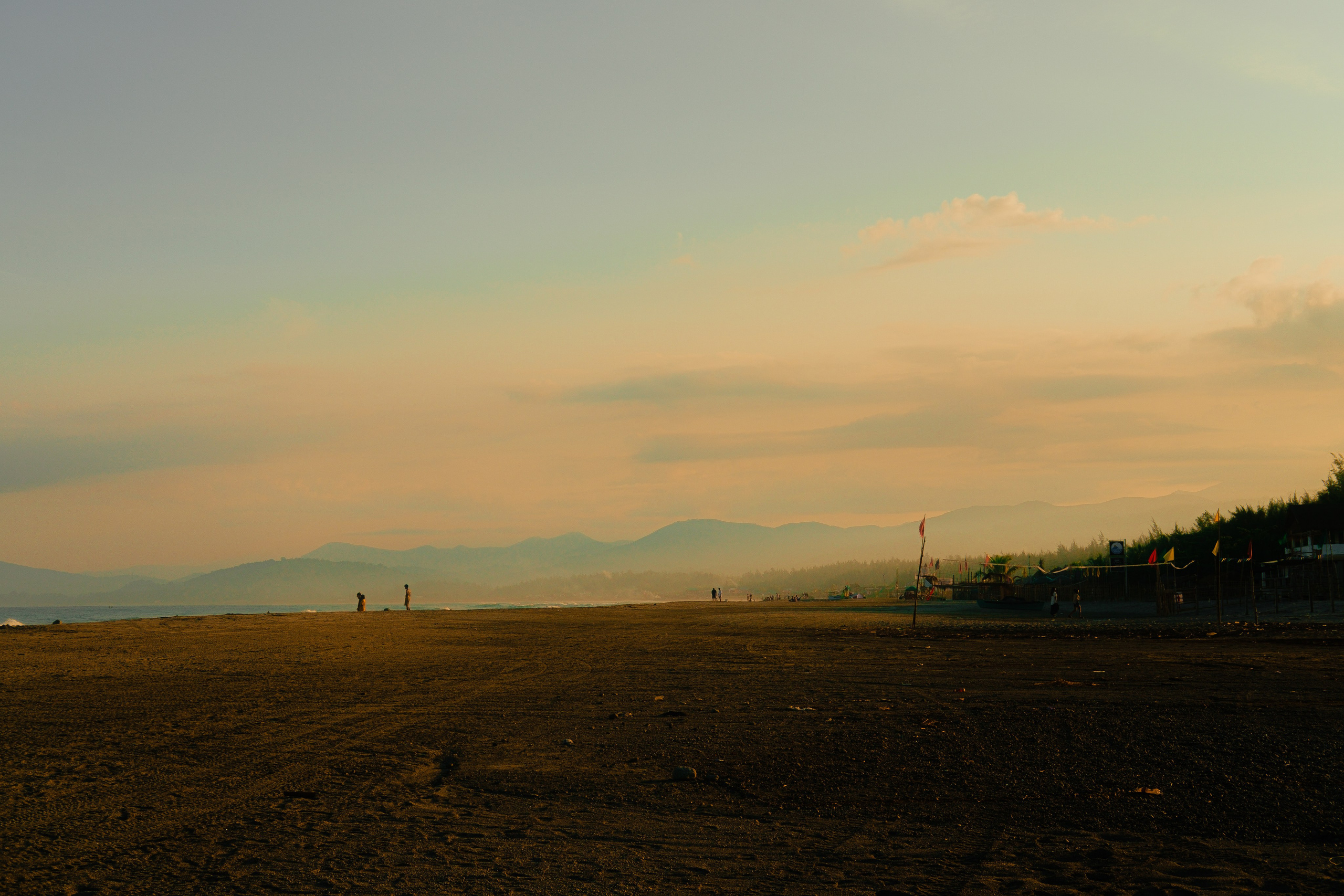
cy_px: 448
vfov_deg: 25.5
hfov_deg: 37.5
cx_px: 672
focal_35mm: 53
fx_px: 1979
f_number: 10
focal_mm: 35
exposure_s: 1/250
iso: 160
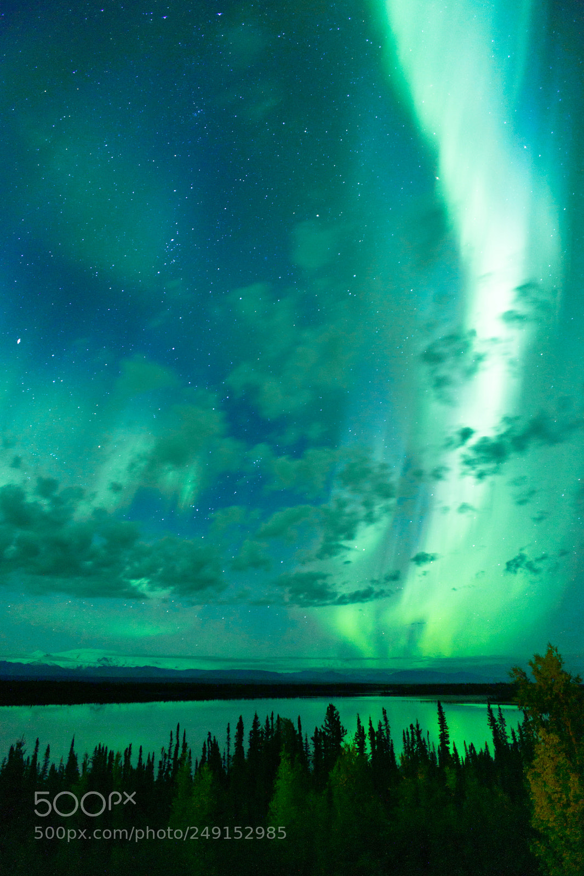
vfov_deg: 84.0
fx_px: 487
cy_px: 438
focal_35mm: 20
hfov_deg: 61.9
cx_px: 292
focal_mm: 20
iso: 200
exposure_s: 22
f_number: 2.8
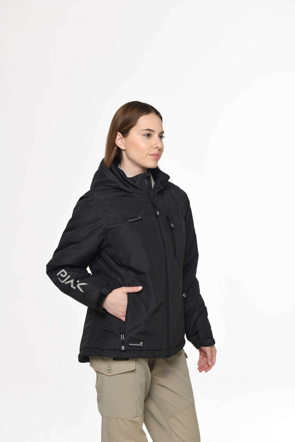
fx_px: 860
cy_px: 221
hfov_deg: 19.5
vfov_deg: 28.8
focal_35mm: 70
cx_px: 148
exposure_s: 1/160
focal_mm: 70
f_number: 9
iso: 100
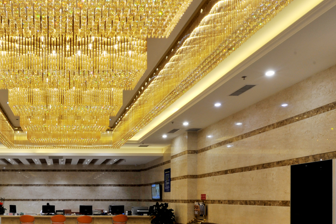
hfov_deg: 53.6
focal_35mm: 33
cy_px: 176
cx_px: 70
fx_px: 308
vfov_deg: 38.6
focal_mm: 14
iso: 100
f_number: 16
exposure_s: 1/1.6
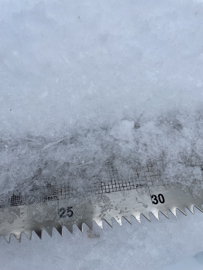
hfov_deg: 53.1
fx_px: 203
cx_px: 102
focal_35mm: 26
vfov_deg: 67.3
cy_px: 135
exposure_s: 1/1182
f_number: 1.6
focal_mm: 4.2
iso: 32
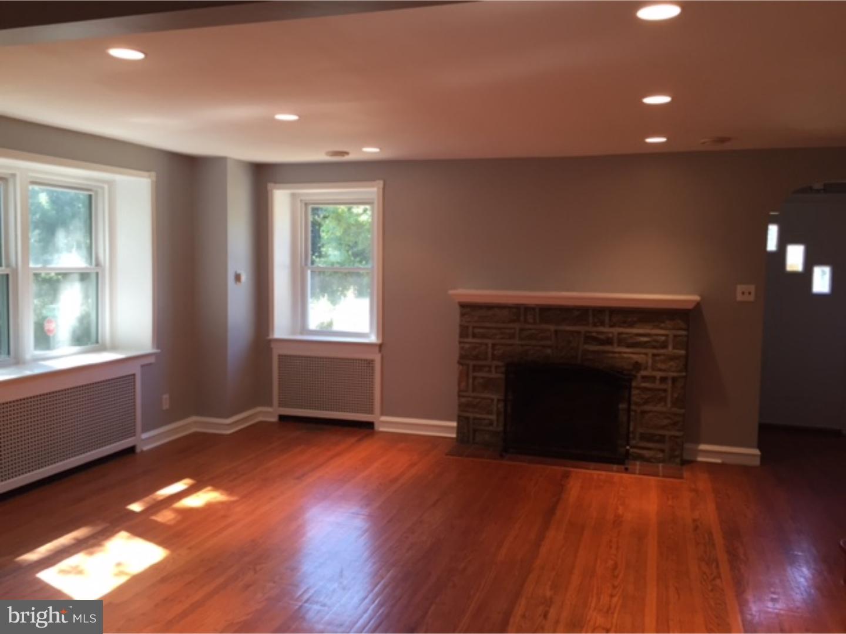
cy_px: 317
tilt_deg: -4.9
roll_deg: -1.5
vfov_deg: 48.2
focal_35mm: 29
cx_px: 423
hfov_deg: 61.7
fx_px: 709
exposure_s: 1/40
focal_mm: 4.15
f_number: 2.2
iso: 40
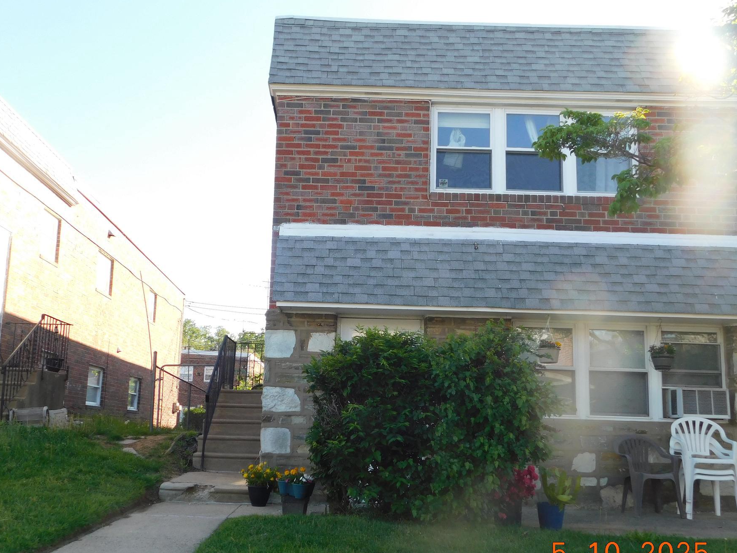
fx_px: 745
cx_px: 333
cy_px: 298
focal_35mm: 35
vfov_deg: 40.7
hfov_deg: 52.5
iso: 125
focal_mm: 5.3
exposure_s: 1/320
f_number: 3.2
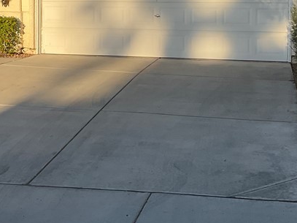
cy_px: 10
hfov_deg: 26.5
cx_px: 92
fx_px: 626
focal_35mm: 73
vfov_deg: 19.7
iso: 16
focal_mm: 3
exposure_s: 1/1279
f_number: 1.8
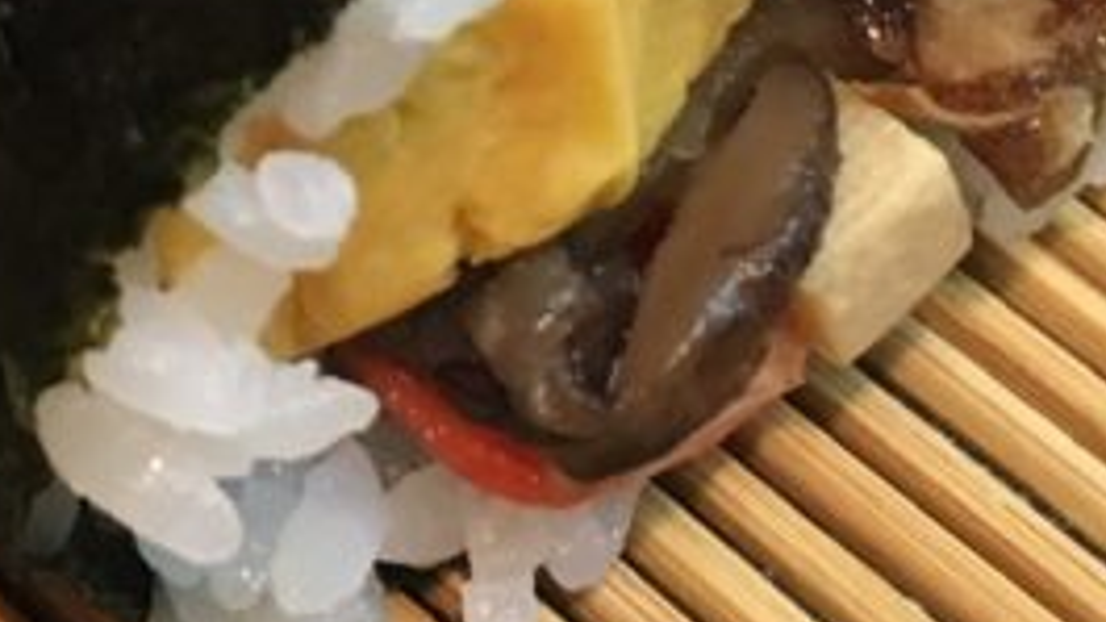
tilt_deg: -39.2
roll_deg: -6.2
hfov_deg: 17.5
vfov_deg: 9.5
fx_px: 3577
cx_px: 338
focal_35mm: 122
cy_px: -459
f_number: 2.2
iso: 200
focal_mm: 4.15
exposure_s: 1/30
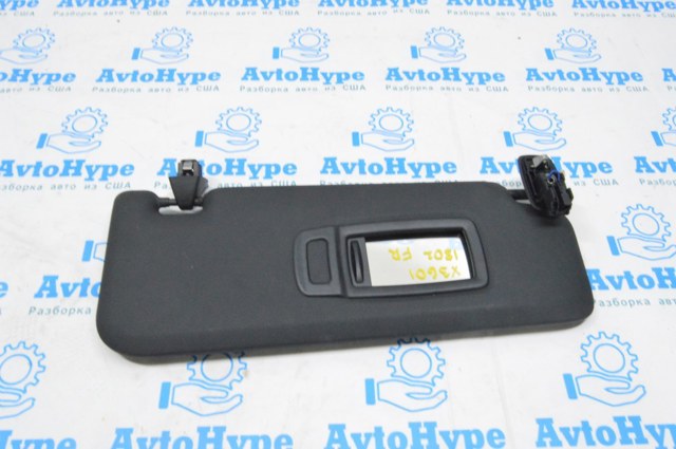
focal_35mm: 33
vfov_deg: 39.9
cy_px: 224
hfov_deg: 57.3
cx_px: 338
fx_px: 619
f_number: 20
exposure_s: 1/15
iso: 6400
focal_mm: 22
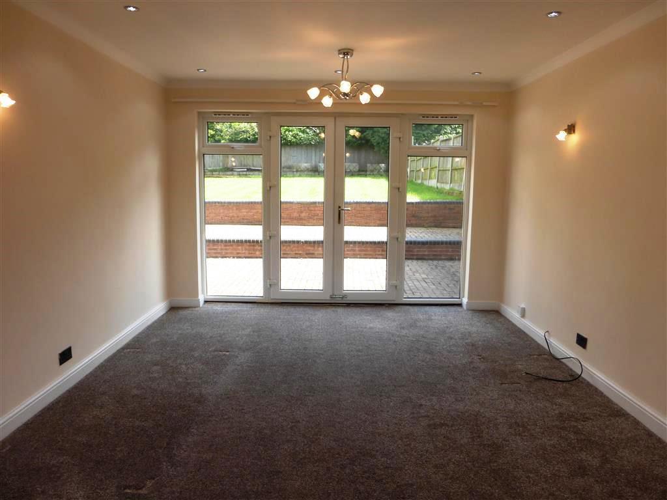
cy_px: 250
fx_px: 482
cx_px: 334
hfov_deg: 69.4
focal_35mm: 25
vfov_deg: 54.9
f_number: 3.5
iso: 100
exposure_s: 1/125
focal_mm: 4.3
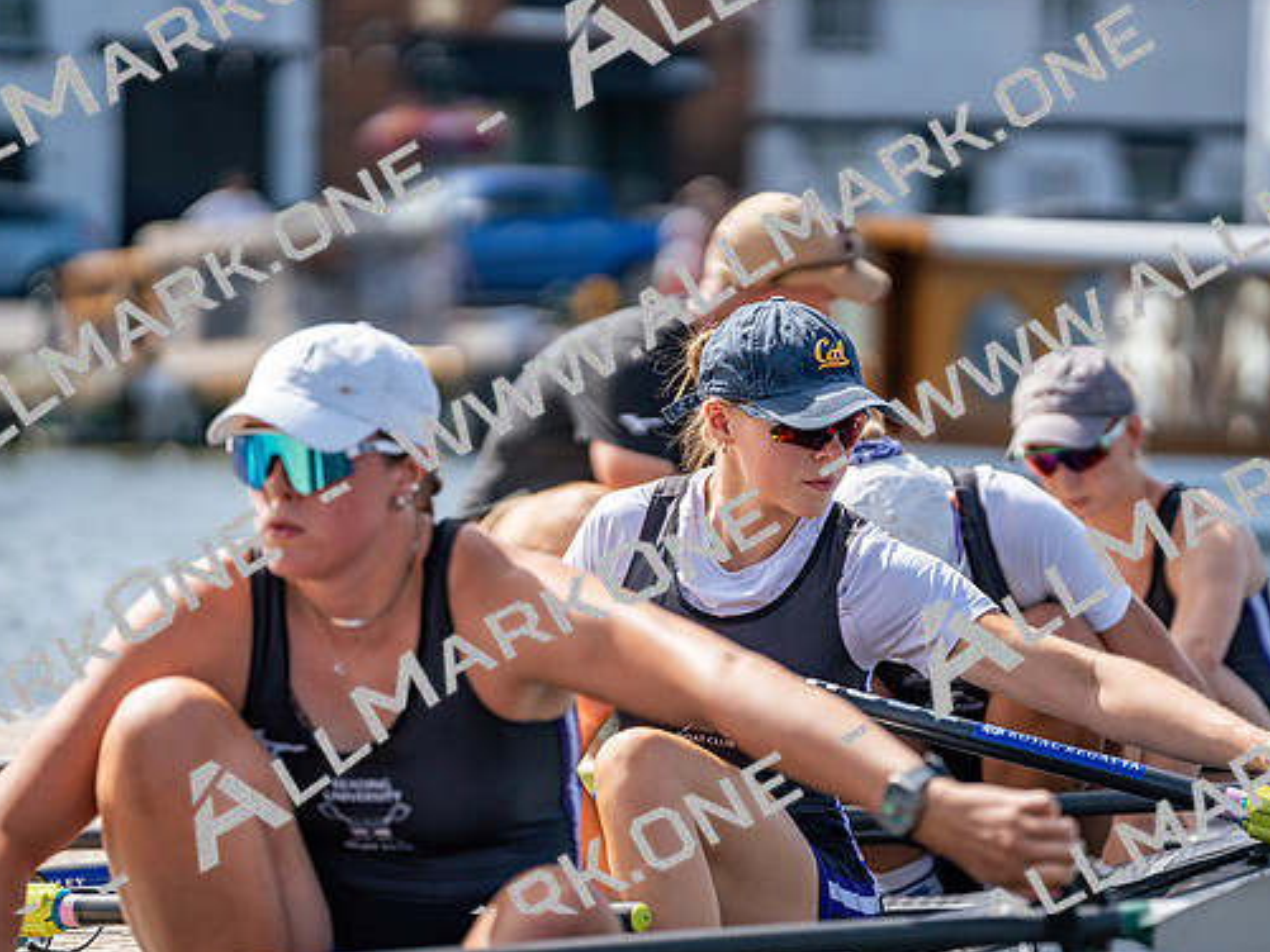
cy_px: 480
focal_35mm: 208
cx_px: 705
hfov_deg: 9.5
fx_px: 7633
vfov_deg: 7.1
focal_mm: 187
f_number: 2.8
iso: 320
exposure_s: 1/8000
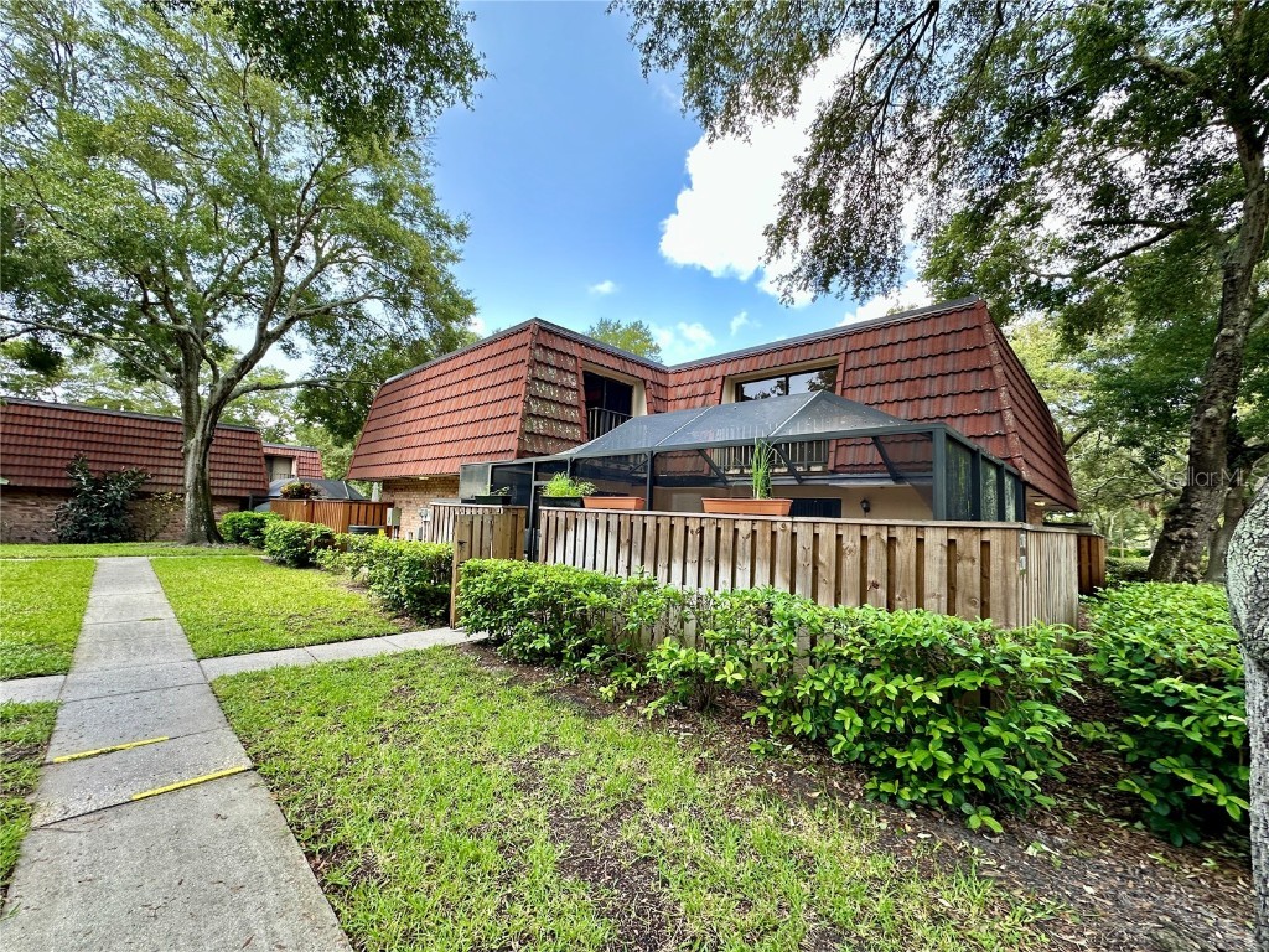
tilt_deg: +4.4
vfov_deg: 85.7
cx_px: 634
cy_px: 476
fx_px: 513
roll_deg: -2.8
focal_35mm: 14
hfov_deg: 102.1
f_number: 2.2
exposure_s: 1/167
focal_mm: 2.22
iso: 40
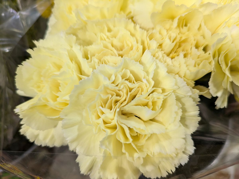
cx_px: 120
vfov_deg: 54.9
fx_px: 173
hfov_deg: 69.4
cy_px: 90
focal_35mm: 25
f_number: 1.89
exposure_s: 1/120
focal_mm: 5.43
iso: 194
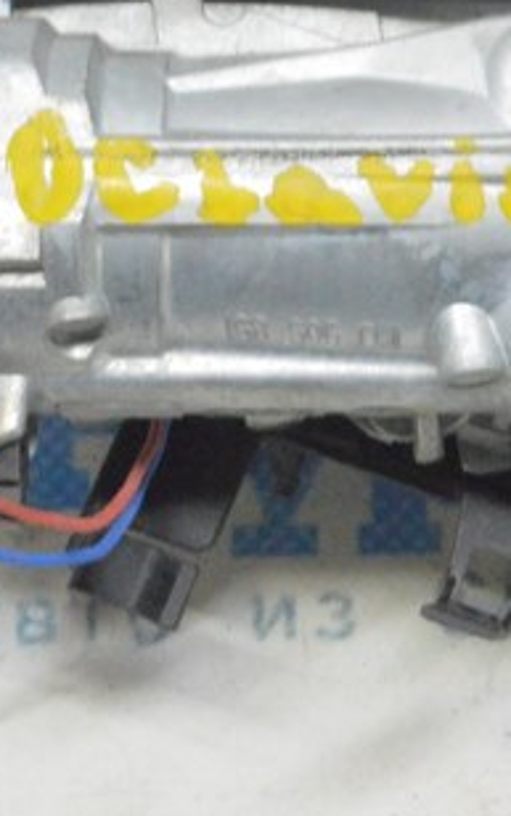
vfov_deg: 11.7
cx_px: 384
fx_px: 3952
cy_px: 166
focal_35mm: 178
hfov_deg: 7.4
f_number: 20
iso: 6400
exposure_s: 1/15
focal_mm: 35
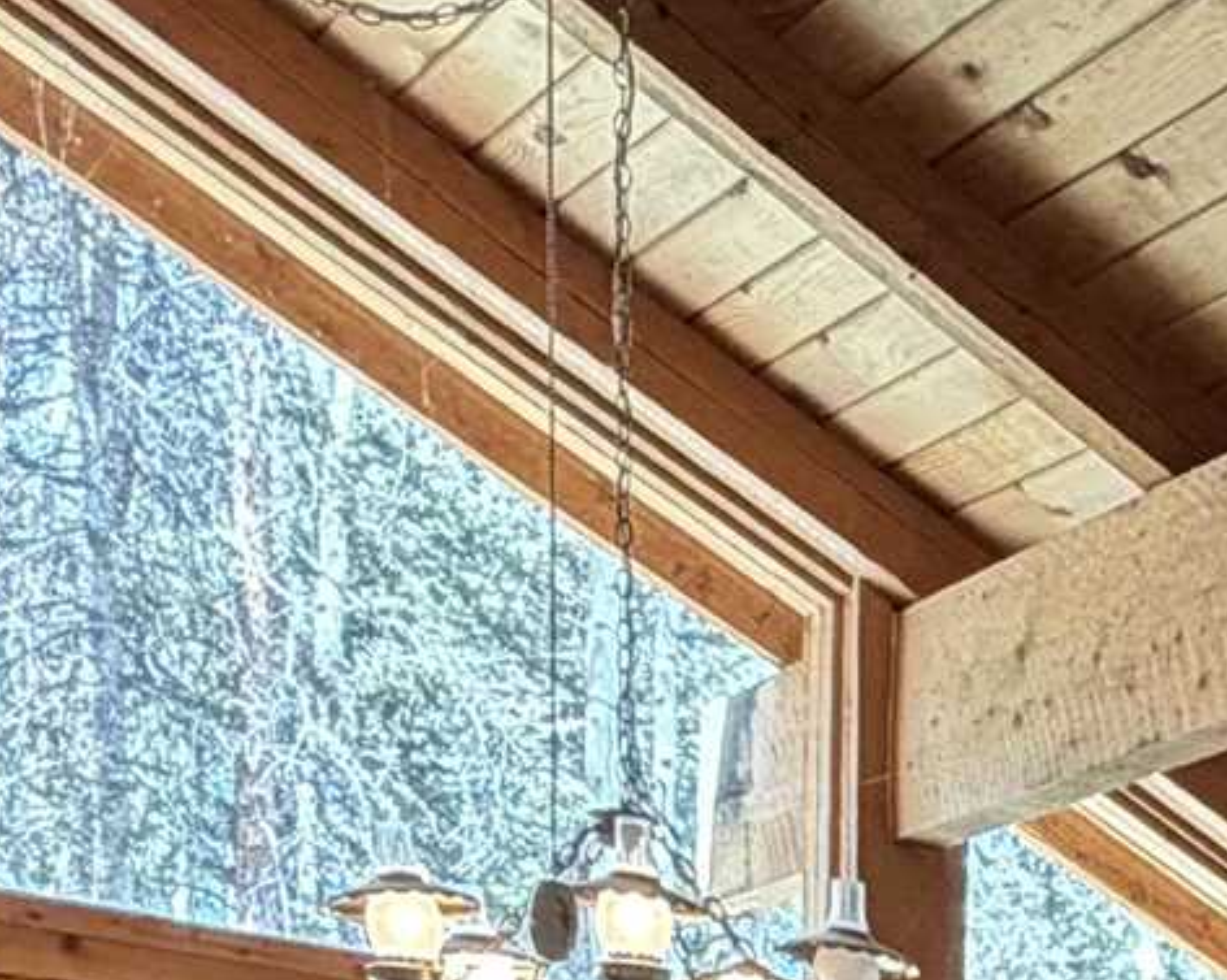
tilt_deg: -4.9
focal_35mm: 89
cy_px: 1989
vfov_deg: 14.3
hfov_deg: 18.8
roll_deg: -1.4
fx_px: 3230
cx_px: 1877
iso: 200
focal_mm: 2.22
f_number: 2.2
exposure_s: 1/60
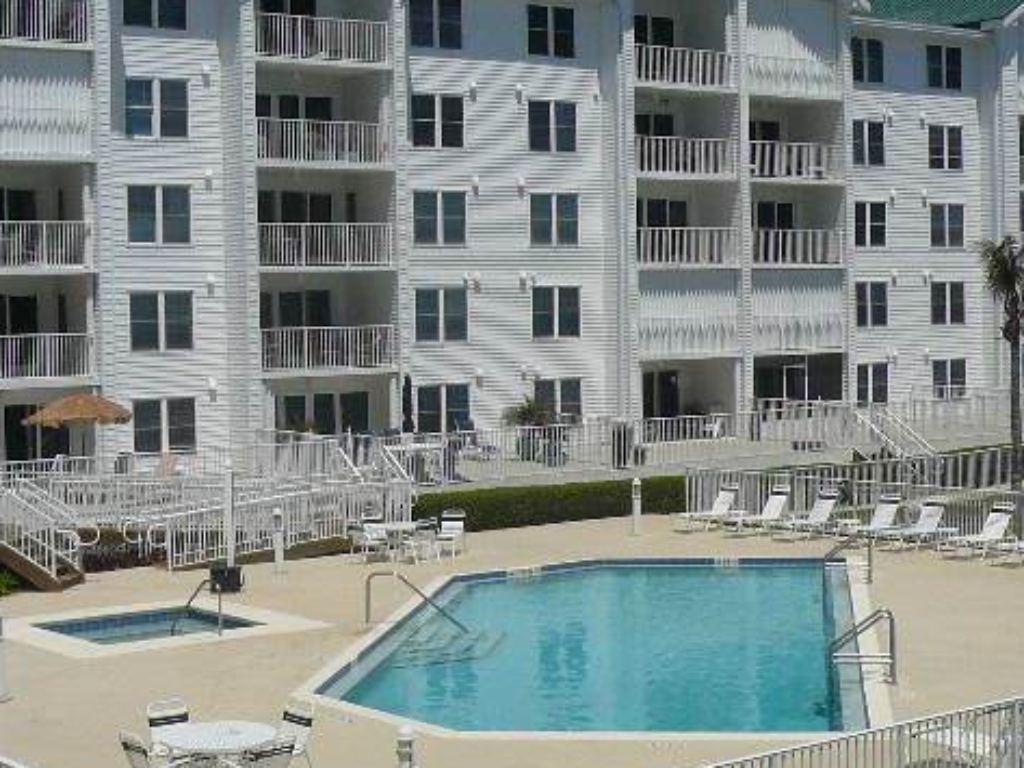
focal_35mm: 69
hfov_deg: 28.1
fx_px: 2042
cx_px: 617
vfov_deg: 21.3
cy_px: 411
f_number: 9
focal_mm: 5.4
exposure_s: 1/640
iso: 100
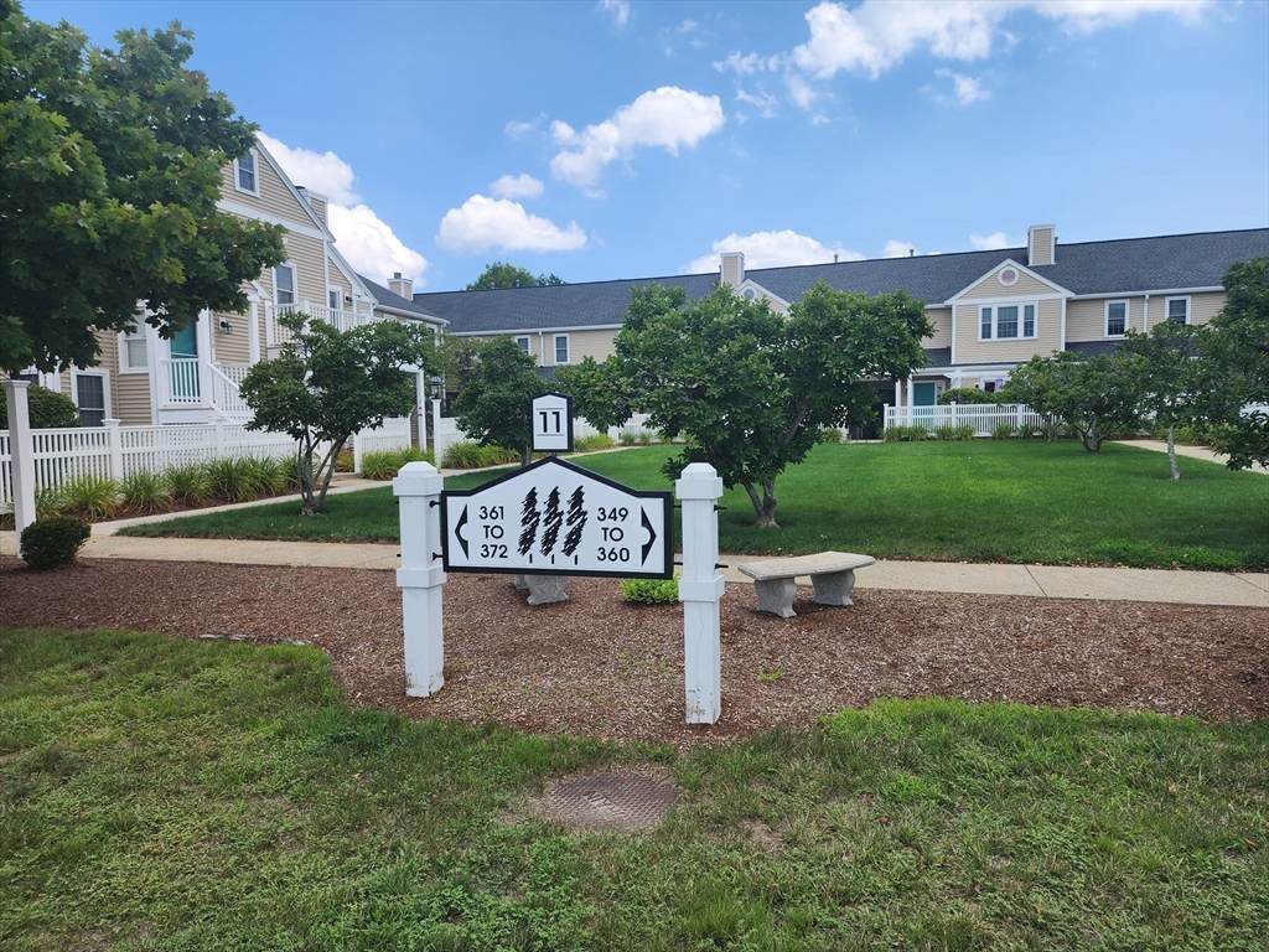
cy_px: 476
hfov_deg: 73.9
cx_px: 634
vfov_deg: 58.9
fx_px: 843
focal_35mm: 23
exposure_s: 1/786
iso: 12
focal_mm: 6.4
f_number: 1.8
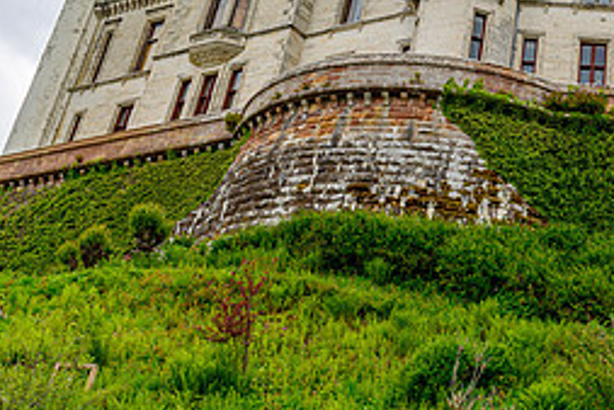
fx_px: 939
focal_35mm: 55
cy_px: 42
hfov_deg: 34.1
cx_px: 563
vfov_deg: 24.0
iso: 160
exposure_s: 1/250
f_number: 8
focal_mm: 24
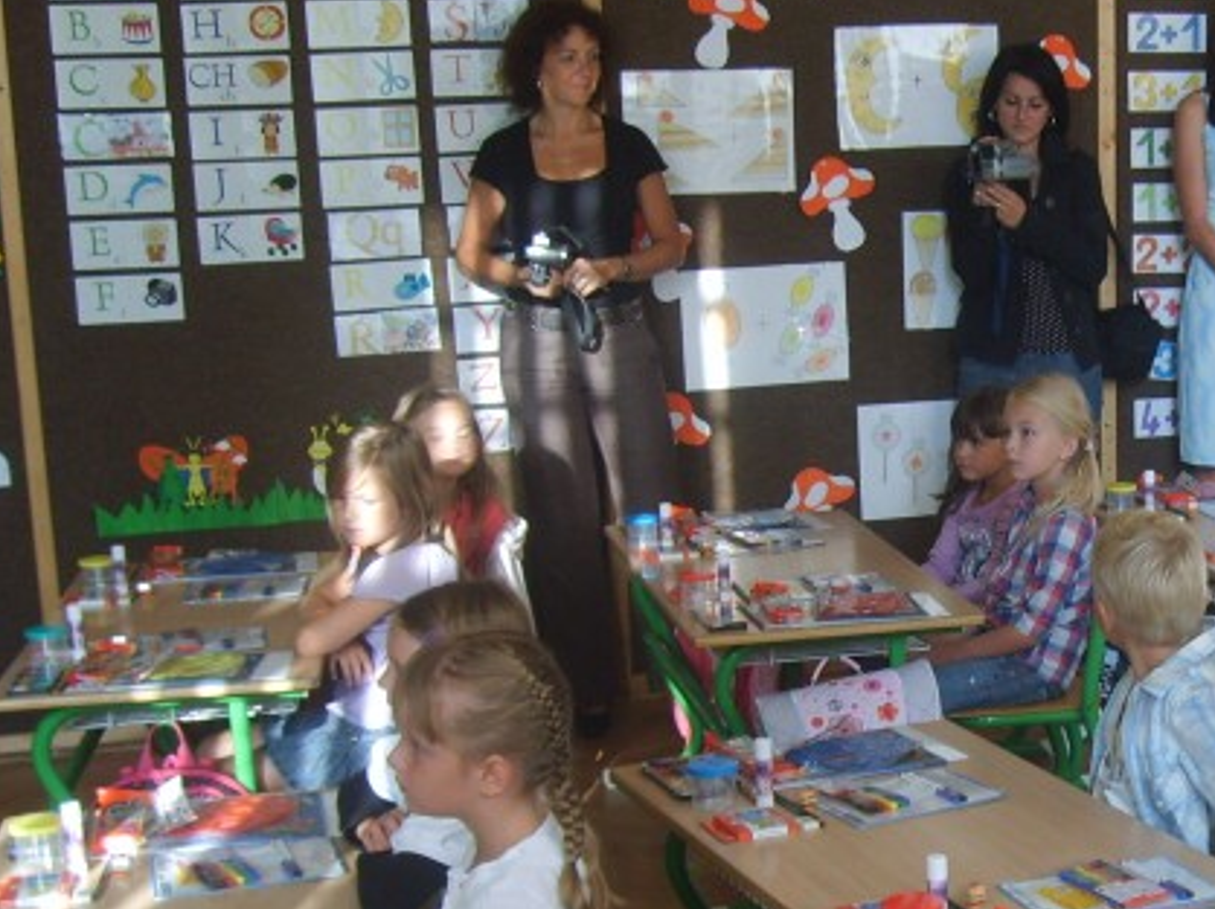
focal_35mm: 67
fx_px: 2350
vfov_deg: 21.7
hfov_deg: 27.8
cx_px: 1107
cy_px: 691
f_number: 2.8
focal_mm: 5.8
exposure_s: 1/30
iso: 56
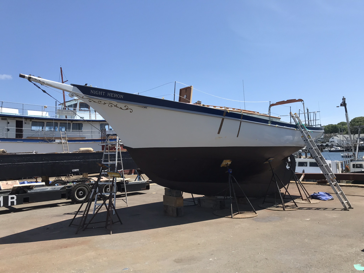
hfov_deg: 63.4
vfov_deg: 49.7
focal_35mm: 28
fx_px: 294
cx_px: 182
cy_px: 136
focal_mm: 3.99
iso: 20
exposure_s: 1/2283
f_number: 1.8
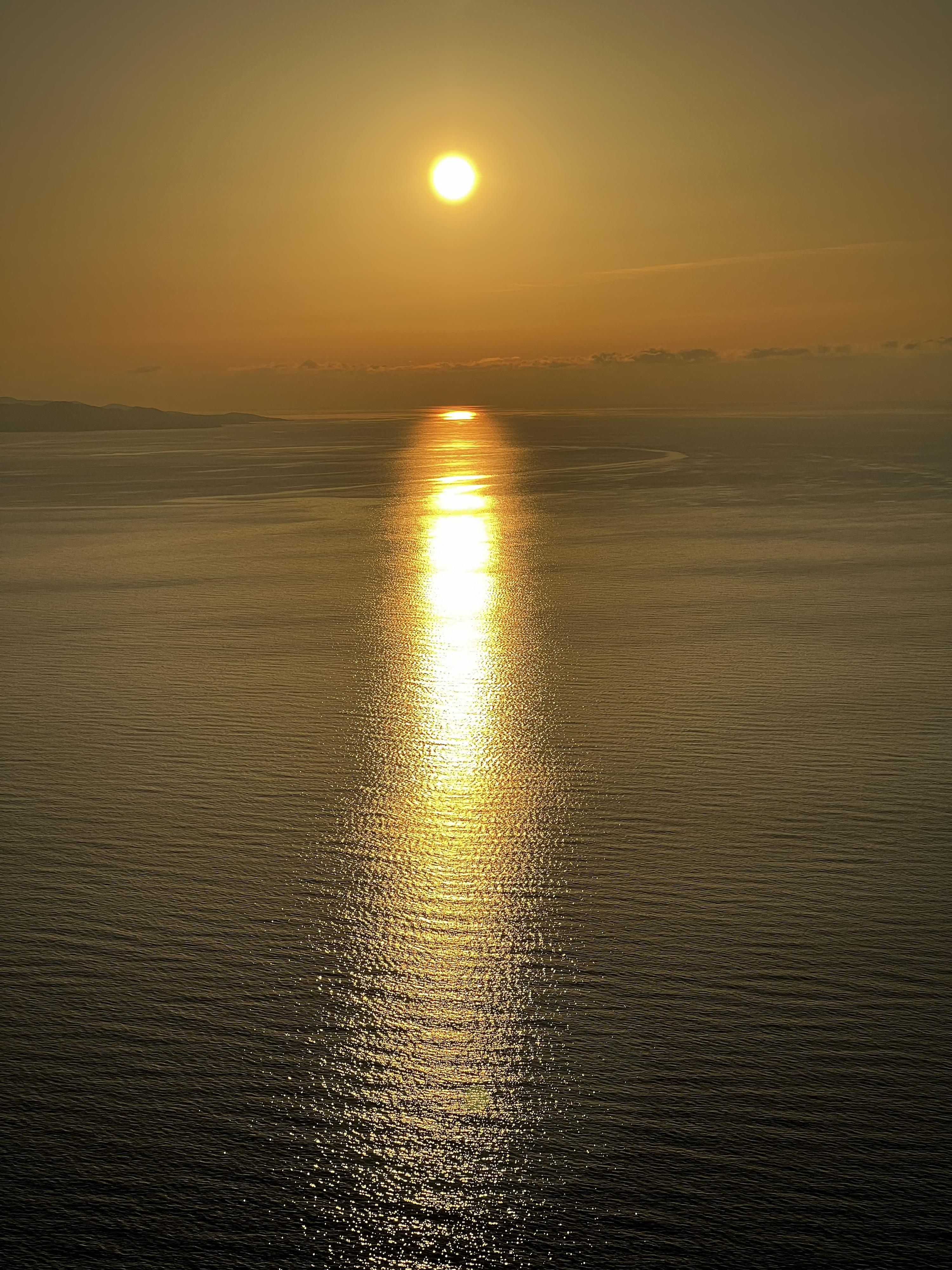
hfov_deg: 19.1
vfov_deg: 25.3
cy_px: 635
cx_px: 476
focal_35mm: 77
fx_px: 2824
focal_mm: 9
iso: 25
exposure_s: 1/3774
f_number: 2.8
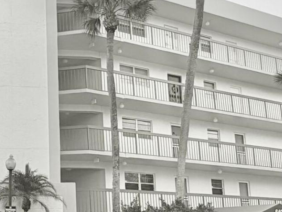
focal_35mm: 64
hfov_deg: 28.6
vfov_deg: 22.8
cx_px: 10
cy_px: 146
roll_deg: +1.0
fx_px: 522
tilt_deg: +10.4
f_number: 2.2
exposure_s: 1/779
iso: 20
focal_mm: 2.22
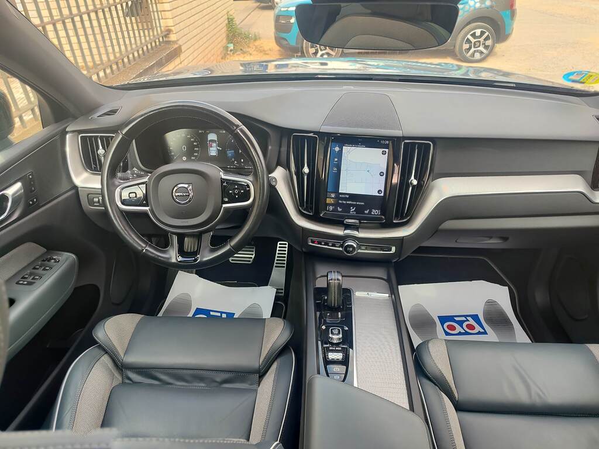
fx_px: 433
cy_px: 224
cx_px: 300
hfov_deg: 69.4
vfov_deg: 54.9
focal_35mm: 25
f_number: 1.89
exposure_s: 1/130
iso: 50
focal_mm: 5.95
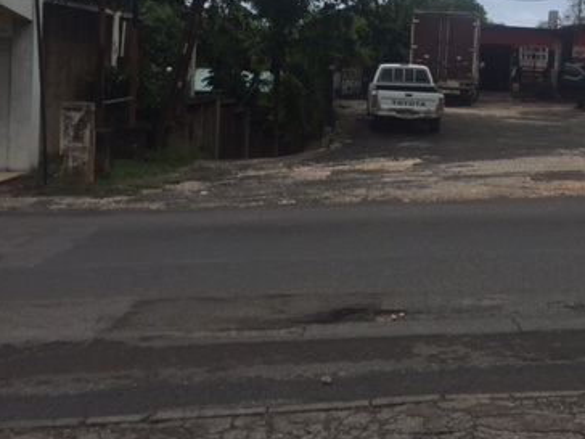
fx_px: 862
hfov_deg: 35.6
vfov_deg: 28.1
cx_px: 509
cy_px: 108
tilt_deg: -2.5
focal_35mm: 51
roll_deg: -3.0
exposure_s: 1/2326
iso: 32
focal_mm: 4.15
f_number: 2.2
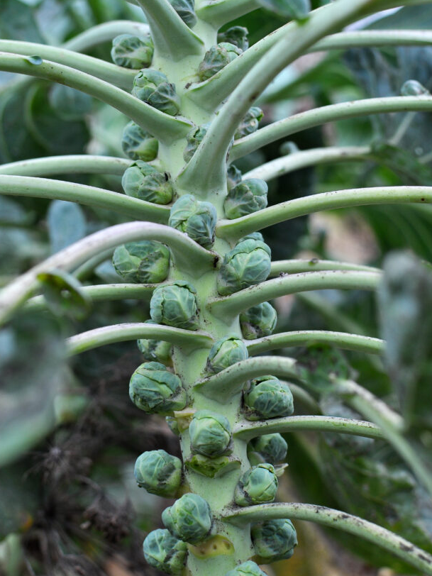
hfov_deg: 23.1
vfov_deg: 30.3
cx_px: 197
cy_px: 223
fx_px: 1058
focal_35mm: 64
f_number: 5
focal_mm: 35
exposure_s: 1/125
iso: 250
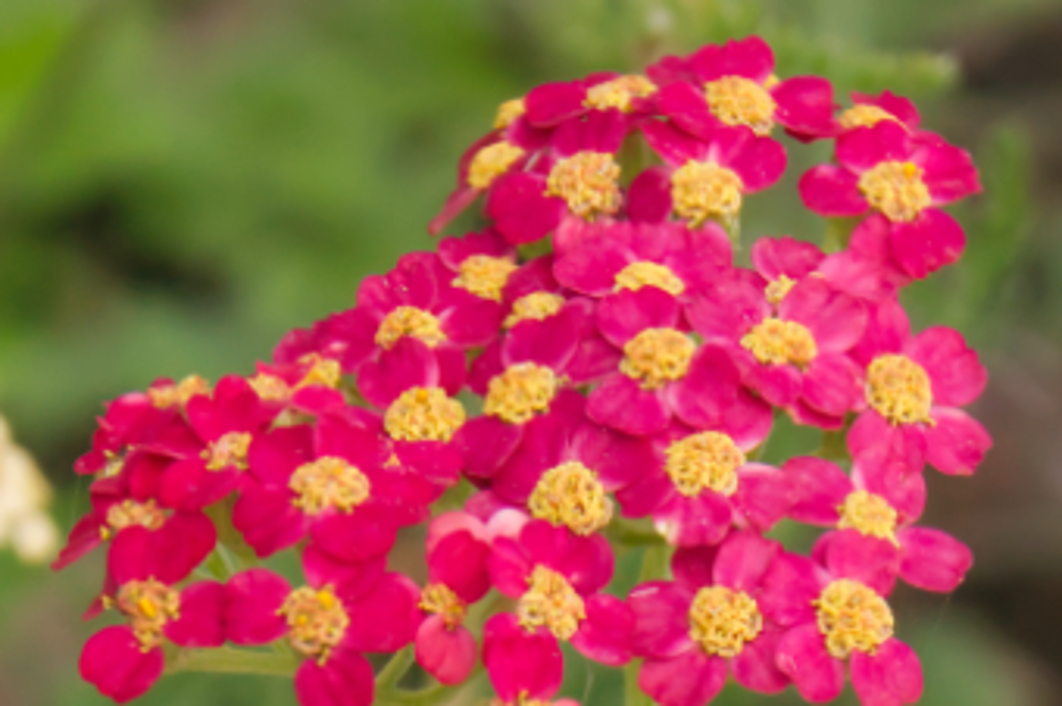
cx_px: 409
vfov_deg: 5.1
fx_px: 7810
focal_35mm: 265
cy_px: 1153
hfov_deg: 7.8
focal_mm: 50
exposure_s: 1/500
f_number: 8
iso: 1000
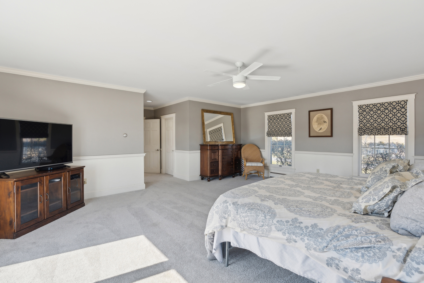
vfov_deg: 73.8
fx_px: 189
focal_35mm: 16
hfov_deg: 96.7
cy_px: 142
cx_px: 212
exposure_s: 1/80
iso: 400
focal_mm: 16
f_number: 7.1
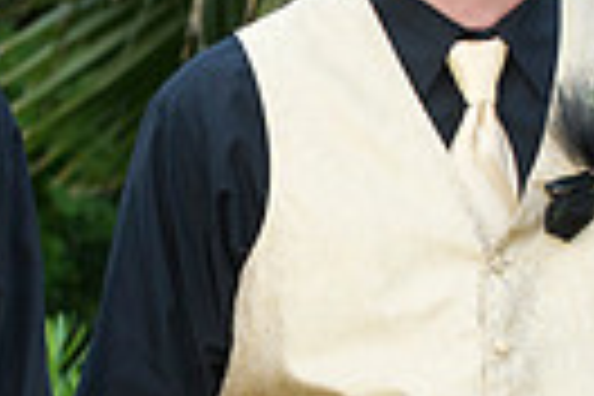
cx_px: 122
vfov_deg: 3.2
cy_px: 230
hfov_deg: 4.8
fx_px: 7094
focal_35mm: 430
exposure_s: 1/250
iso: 800
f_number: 5
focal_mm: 98
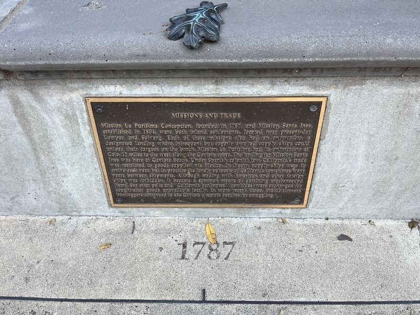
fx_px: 315
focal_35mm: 26
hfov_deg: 67.3
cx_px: 210
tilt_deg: -48.6
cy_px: 158
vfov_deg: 53.1
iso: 40
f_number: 1.6
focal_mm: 5.1
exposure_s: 1/122
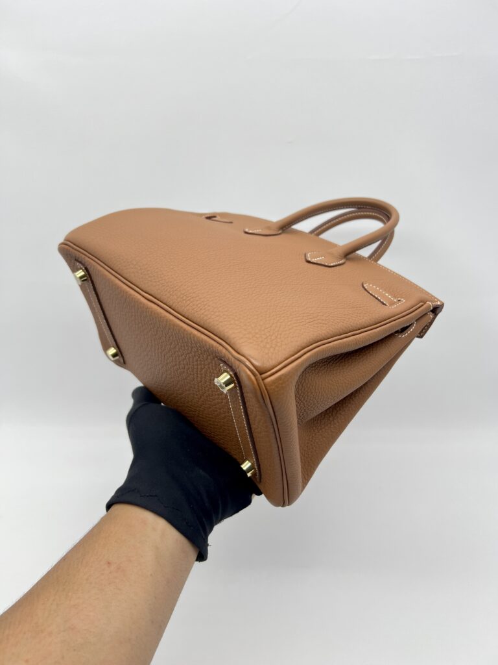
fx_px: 499
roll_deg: +0.5
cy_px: 332
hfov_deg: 53.1
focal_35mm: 26
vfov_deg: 67.3
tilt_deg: -25.3
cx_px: 249
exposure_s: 1/100
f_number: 1.5
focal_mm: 5.7
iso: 32
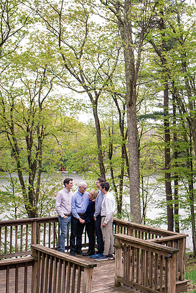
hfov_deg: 24.0
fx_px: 437
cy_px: 143
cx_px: 204
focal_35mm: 54
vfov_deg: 37.2
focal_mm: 35
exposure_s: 1/160
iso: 400
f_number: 6.3
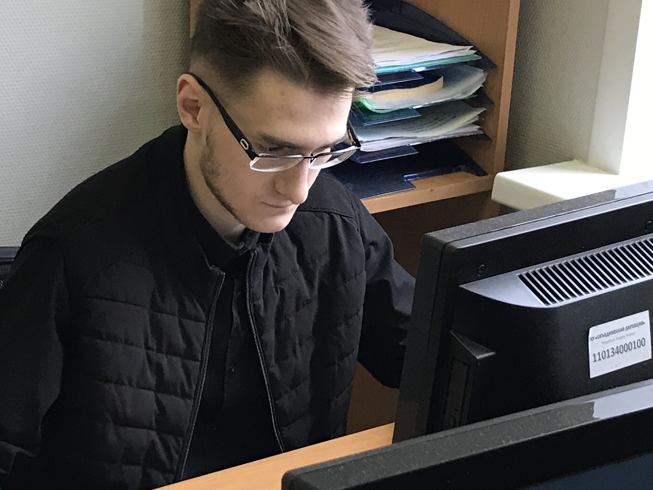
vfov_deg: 17.9
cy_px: 327
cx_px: 271
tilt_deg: -20.4
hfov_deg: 23.8
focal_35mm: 82
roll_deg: -2.5
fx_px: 1547
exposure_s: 1/33
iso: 40
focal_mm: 3.99
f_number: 1.8
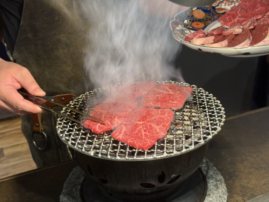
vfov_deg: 30.3
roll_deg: +4.8
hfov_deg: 39.7
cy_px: 101
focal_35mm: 48
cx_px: 134
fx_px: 373
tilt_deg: -23.6
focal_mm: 6.76
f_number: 1.78
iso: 160
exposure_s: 1/60
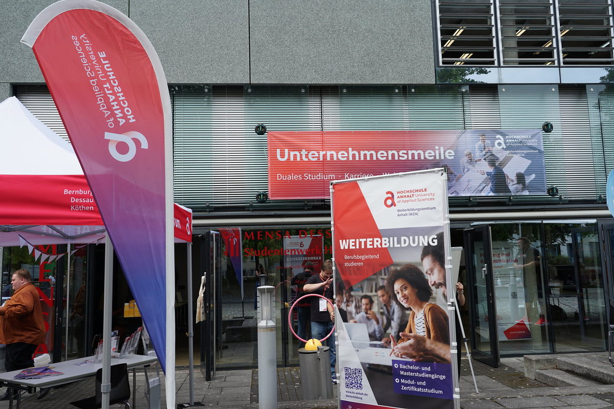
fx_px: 546
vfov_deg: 41.1
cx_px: 315
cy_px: 199
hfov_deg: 58.7
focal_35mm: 32
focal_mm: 31
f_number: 7.1
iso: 100
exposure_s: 1/250
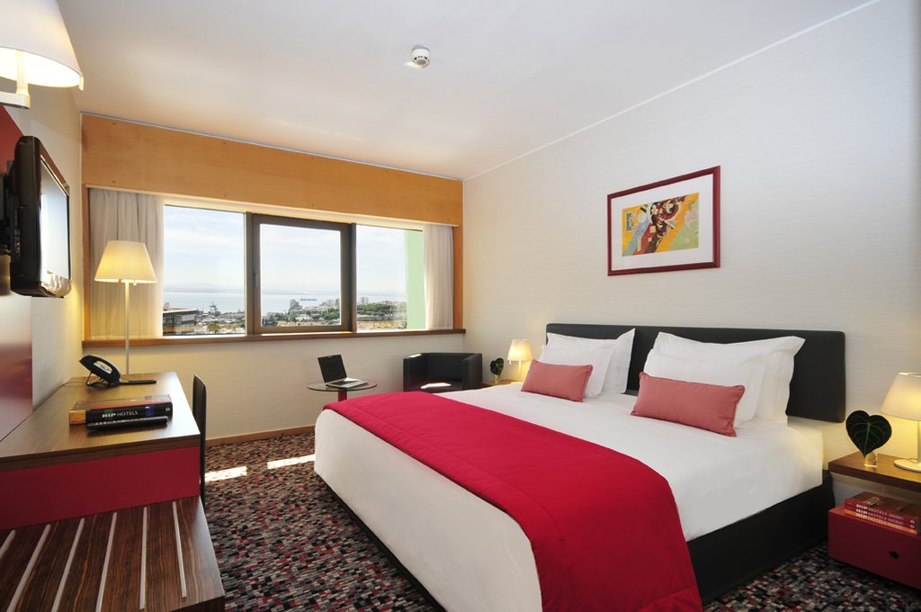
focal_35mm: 20
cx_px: 460
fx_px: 498
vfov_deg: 63.1
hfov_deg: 85.5
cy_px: 306
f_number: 10
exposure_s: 1/8
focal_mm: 13
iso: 200
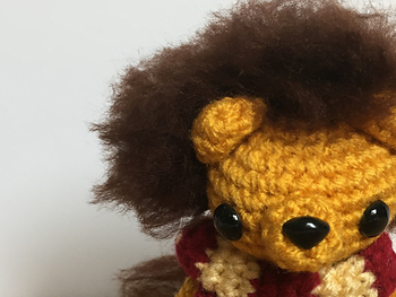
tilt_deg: -9.6
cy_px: 250
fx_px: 607
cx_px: 285
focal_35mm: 53
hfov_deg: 35.5
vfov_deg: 26.9
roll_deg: +3.1
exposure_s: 1/30
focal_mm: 4.15
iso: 64
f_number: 2.2
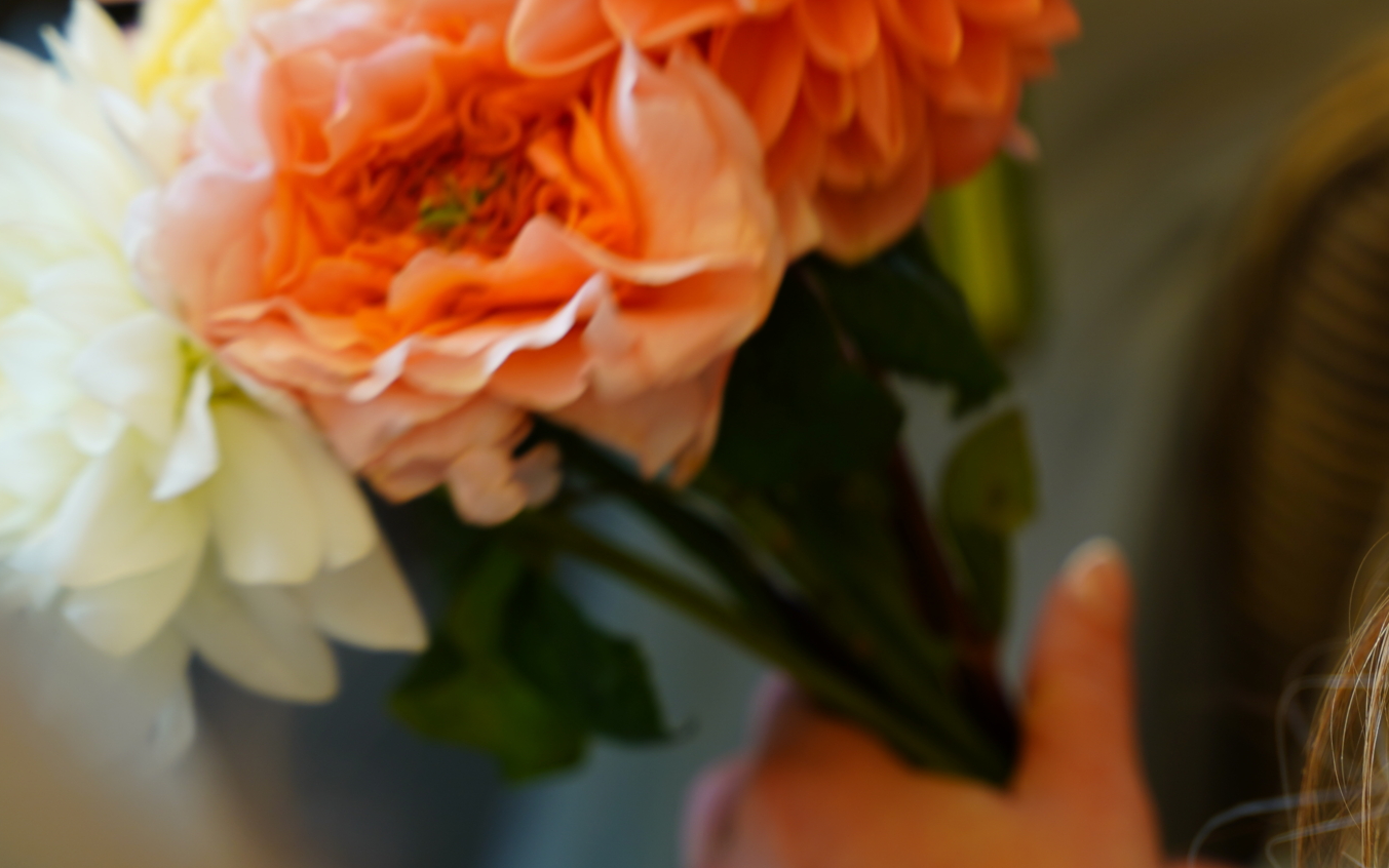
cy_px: 417
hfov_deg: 15.3
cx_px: 1272
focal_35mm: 135
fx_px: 5111
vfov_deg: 9.7
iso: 100
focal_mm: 70
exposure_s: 1/80
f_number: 4
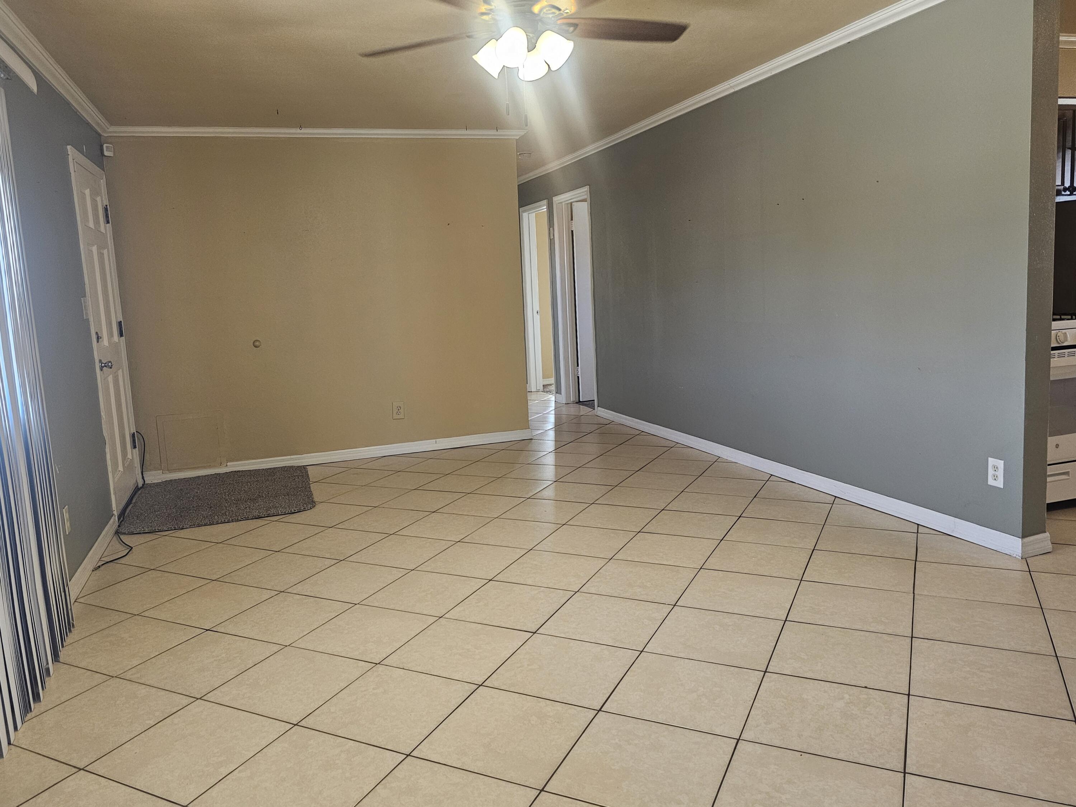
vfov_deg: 58.9
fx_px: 715
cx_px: 538
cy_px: 404
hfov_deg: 73.9
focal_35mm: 23
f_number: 1.7
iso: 320
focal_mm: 6.3
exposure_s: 1/120
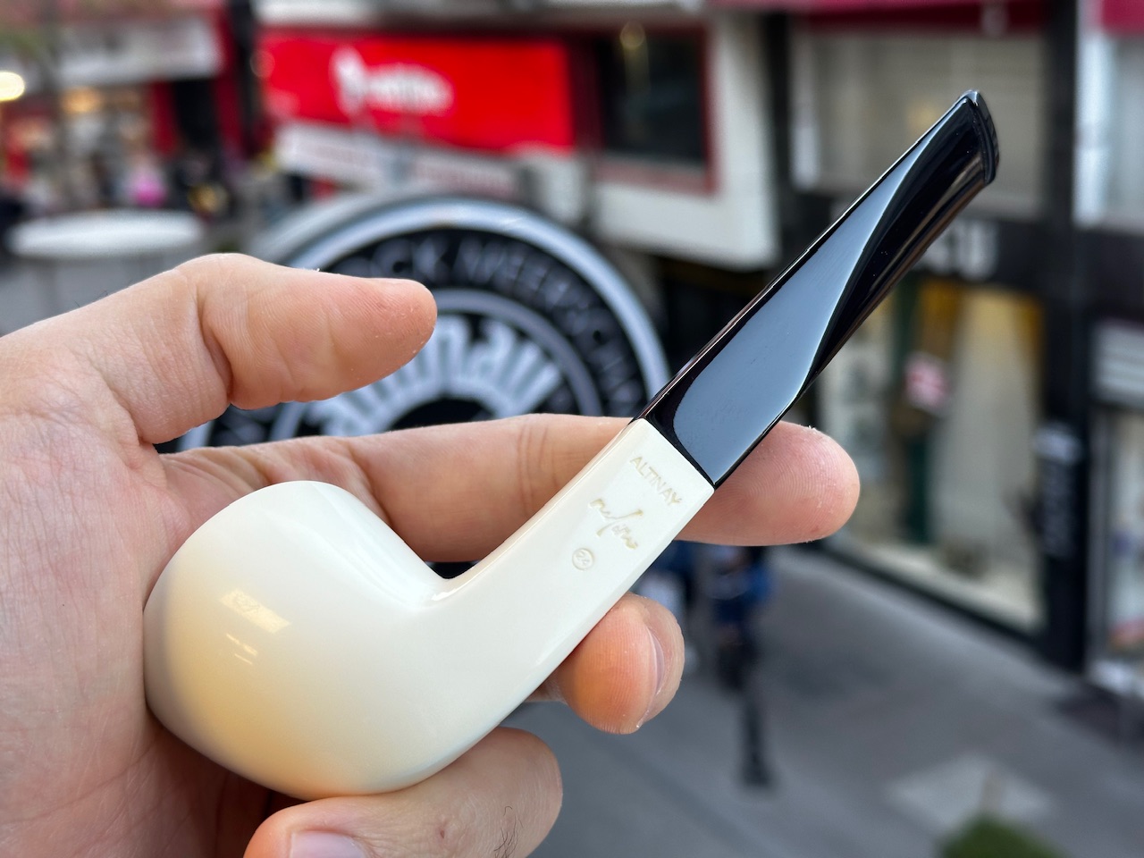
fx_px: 1586
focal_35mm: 48
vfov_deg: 30.3
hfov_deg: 39.7
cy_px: 429
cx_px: 572
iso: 50
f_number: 1.78
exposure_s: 1/100
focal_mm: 6.86
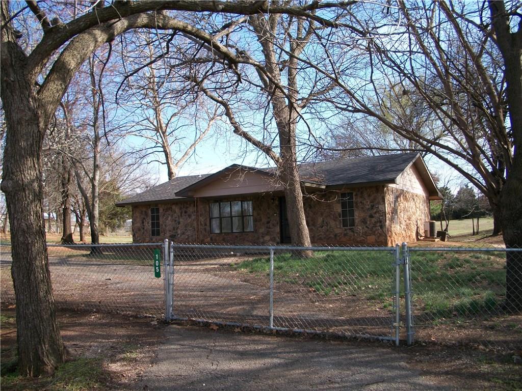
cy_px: 196
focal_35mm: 35
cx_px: 261
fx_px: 528
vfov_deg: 40.7
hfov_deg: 52.6
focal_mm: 6.3
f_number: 3.1
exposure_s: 1/400
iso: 80
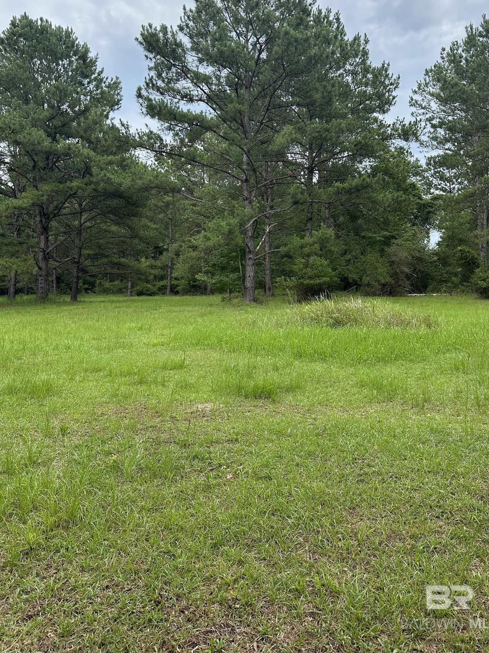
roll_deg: -2.0
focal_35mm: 29
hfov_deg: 48.2
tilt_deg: +5.5
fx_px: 546
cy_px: 263
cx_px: 240
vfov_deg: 61.2
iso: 80
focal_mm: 6.86
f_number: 1.78
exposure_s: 1/1119
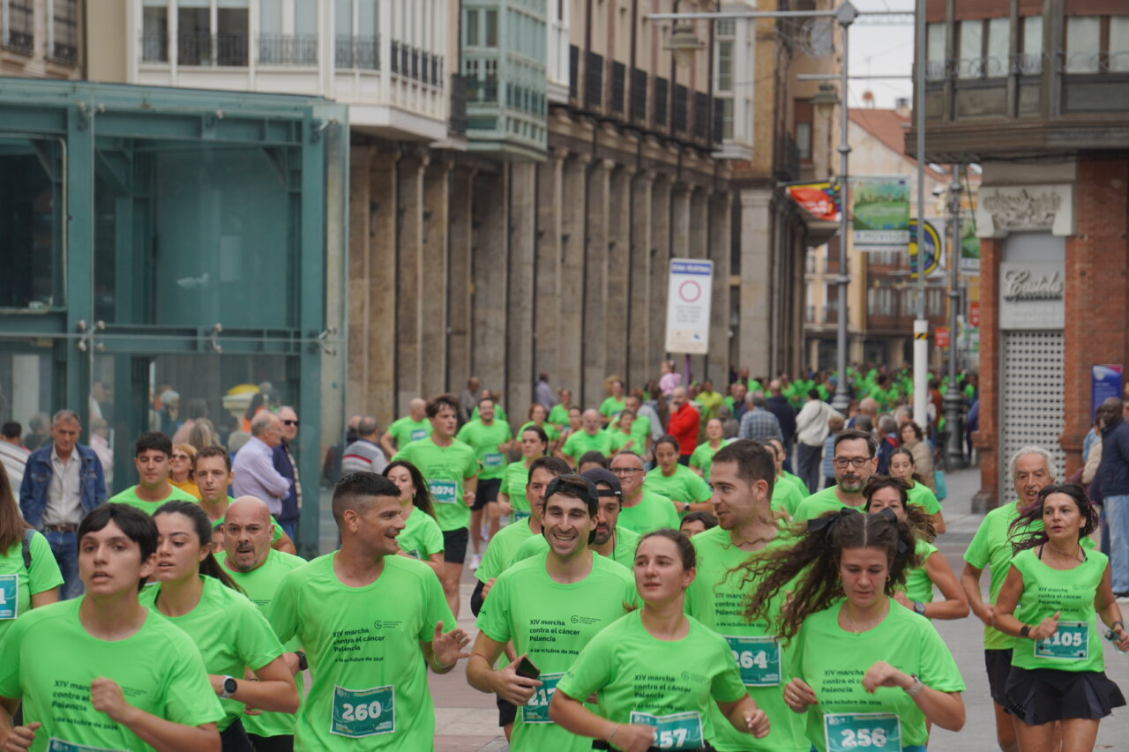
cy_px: 376
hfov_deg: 9.5
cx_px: 564
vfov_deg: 6.3
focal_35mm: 218
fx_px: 6820
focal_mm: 145
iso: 100
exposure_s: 1/160
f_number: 8
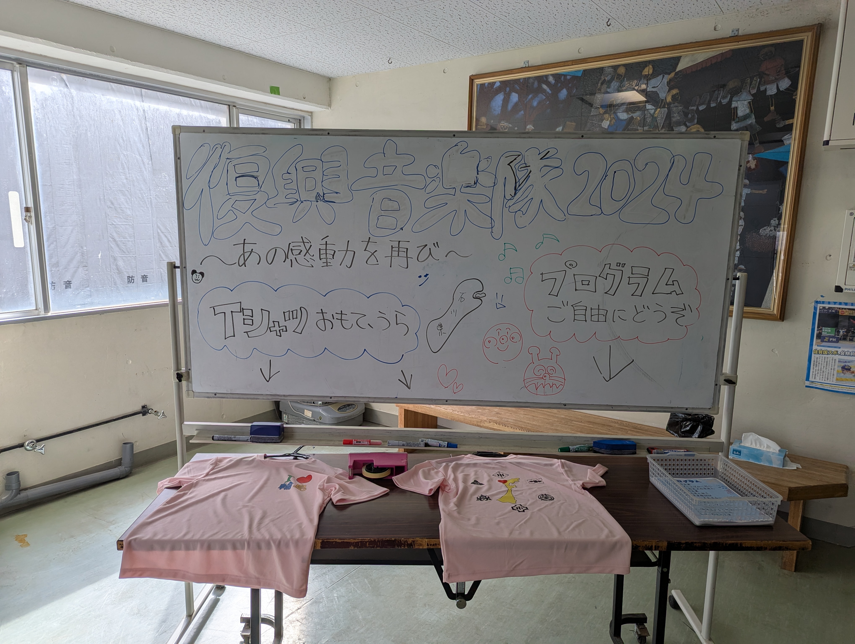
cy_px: 322
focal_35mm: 24
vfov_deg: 56.9
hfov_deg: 71.5
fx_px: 594
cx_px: 428
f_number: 1.85
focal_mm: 6.81
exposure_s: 1/384
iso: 35
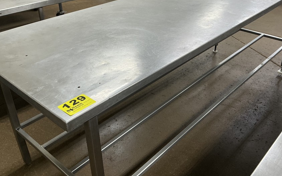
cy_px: 68
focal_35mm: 36
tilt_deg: -28.9
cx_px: 160
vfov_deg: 35.2
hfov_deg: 53.8
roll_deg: -2.3
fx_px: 277
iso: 64
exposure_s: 1/60
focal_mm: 3
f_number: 1.8
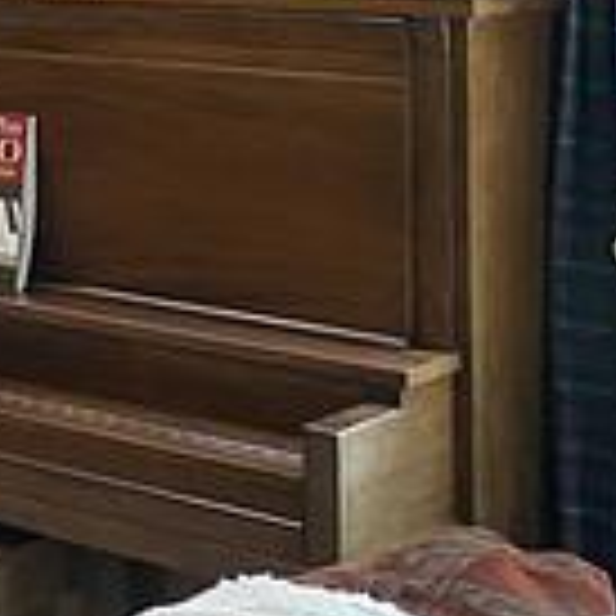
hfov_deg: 14.1
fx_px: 2094
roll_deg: +0.0
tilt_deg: +0.4
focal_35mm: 104
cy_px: -133
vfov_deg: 16.0
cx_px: -620
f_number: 1.8
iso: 500
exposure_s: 1/60
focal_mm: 4.25
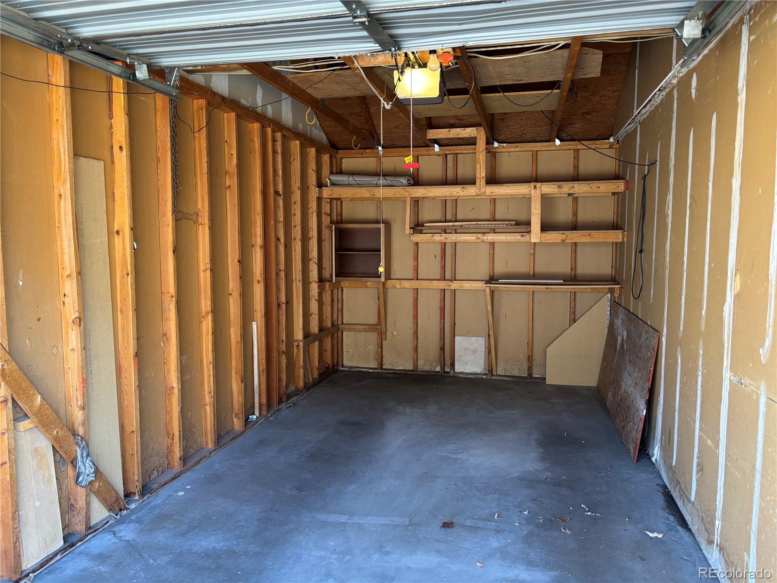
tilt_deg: -4.4
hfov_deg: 67.3
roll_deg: -0.3
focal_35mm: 26
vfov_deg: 53.1
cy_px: 292
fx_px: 584
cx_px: 388
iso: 160
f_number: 1.6
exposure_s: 1/60
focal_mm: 5.96
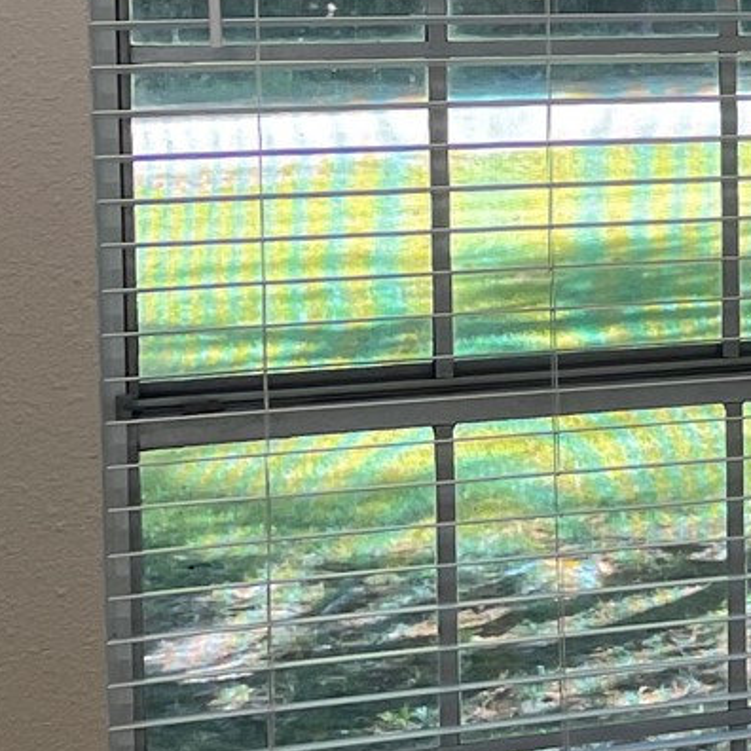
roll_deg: -0.7
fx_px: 2921
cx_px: 1870
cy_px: 63
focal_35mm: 119
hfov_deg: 11.7
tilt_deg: -2.6
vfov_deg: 14.5
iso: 64
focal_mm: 4.2
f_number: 1.6
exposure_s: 1/60
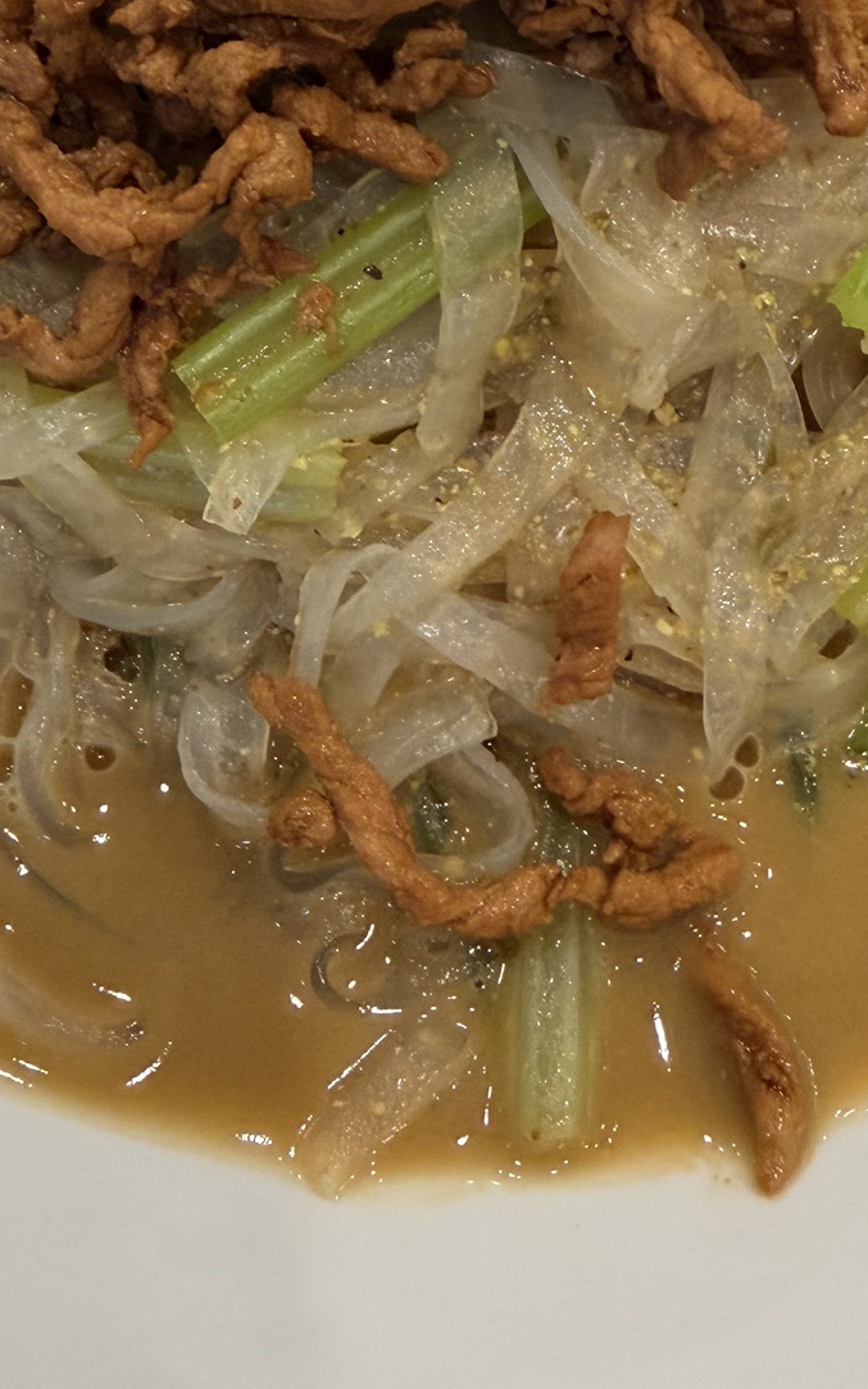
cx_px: 454
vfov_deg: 42.1
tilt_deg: -54.1
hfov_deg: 27.4
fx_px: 1779
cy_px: 473
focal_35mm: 47
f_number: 2.2
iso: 320
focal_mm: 2.22
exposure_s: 1/121
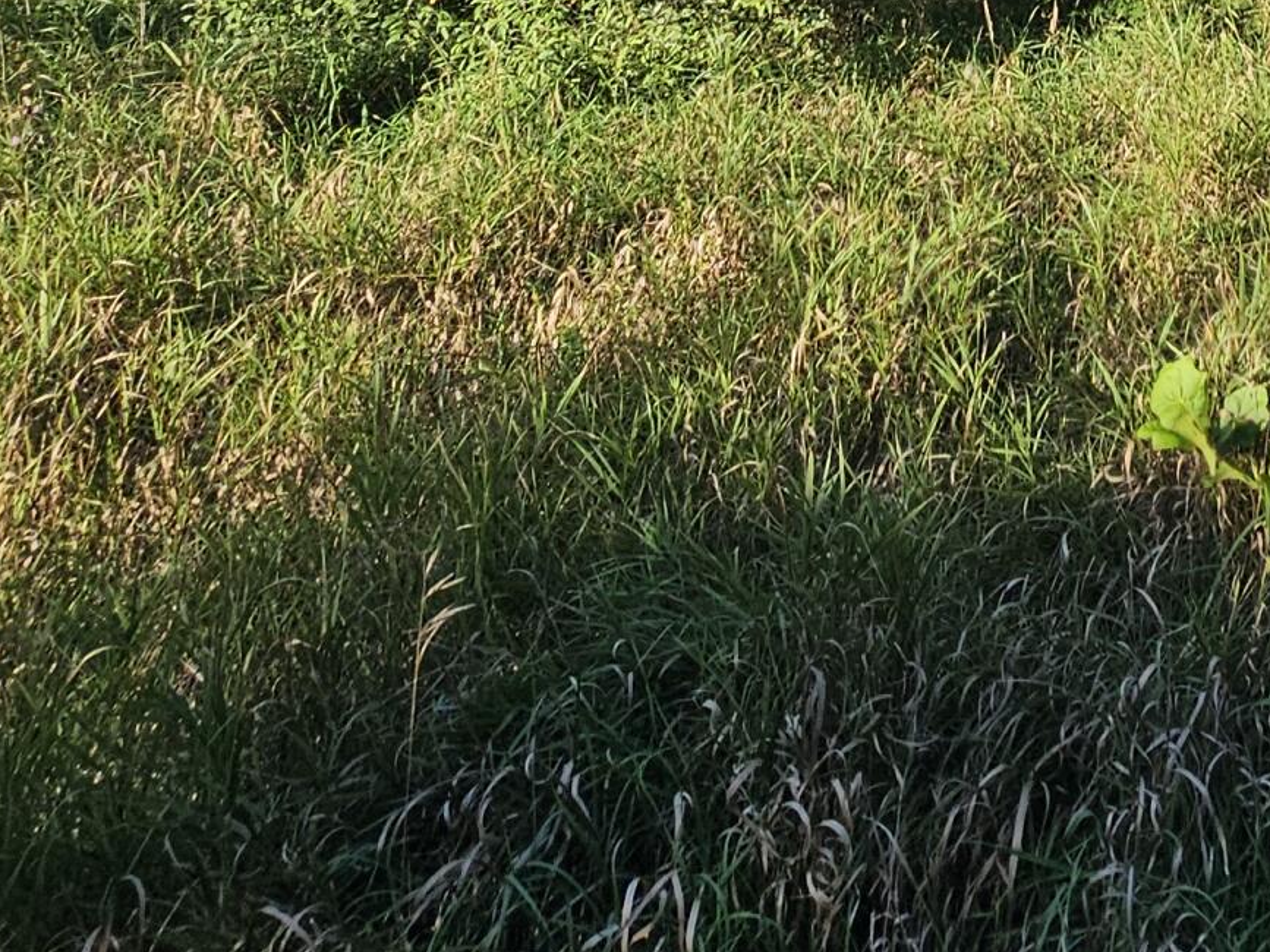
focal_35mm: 45
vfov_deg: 24.0
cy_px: -536
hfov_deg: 36.0
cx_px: 1389
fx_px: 1651
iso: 50
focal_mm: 2.2
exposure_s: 1/955
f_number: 2.2
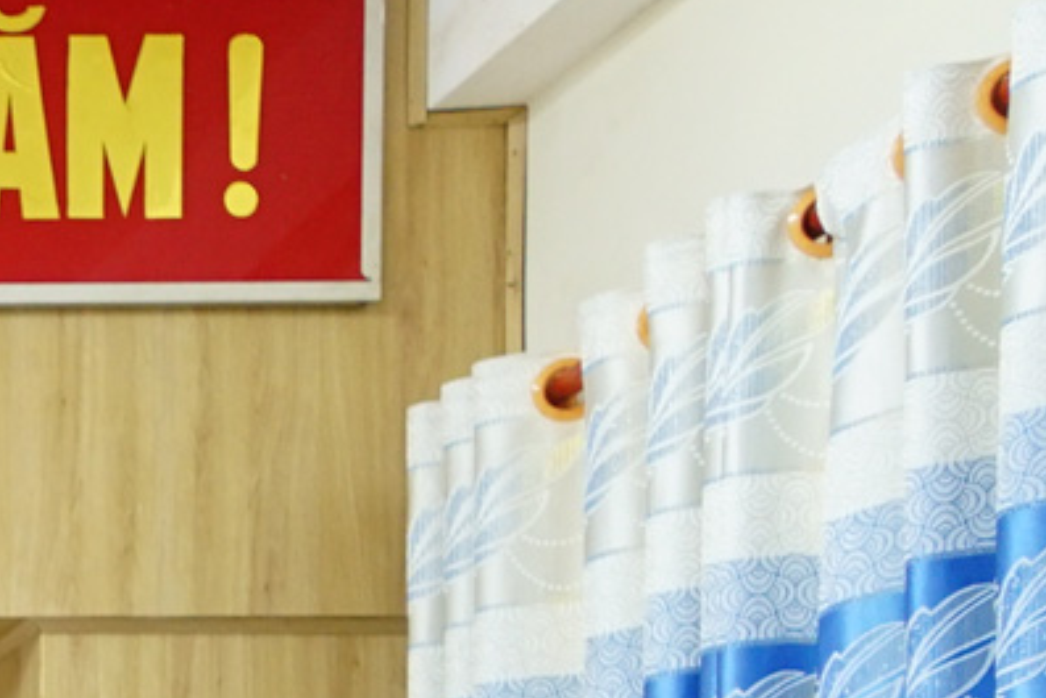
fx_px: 4098
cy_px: 1721
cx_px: -1583
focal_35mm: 141
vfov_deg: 8.8
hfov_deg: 11.6
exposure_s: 1/60
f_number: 3.5
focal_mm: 28
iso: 640
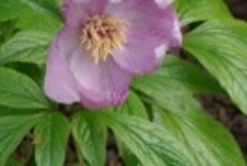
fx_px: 1044
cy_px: 40
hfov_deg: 13.2
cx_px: -43
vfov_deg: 9.0
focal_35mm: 152
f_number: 5.6
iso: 100
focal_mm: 28
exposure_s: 1/90
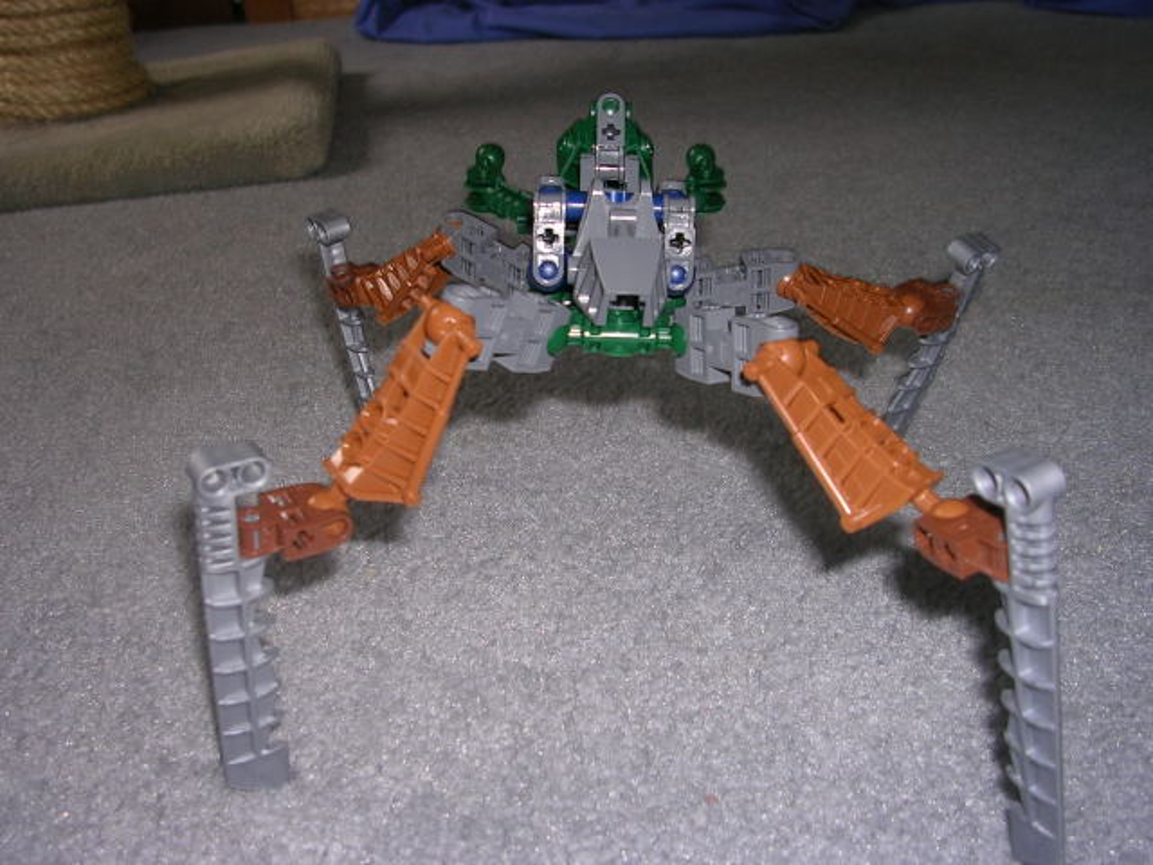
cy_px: 432
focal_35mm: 38
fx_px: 1266
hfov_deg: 49.0
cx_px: 576
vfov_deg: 37.7
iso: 50
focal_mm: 5.8
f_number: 2.8
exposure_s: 1/60.1
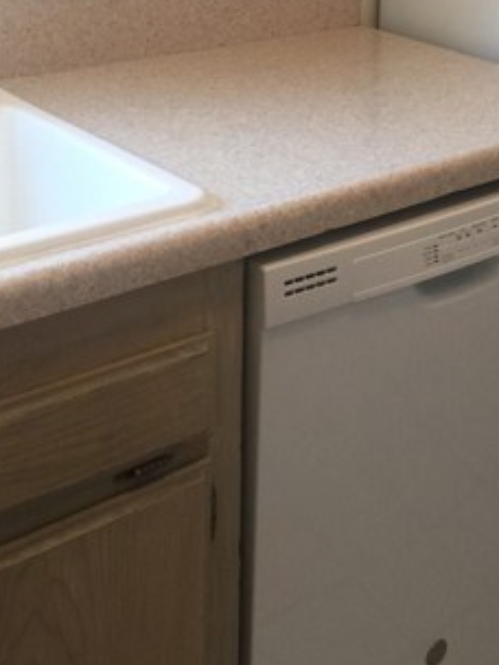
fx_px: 1172
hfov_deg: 23.7
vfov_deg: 30.4
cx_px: 392
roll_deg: -2.3
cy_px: 77
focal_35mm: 61
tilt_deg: -13.7
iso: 40
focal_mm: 4.15
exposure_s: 1/30
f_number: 2.2
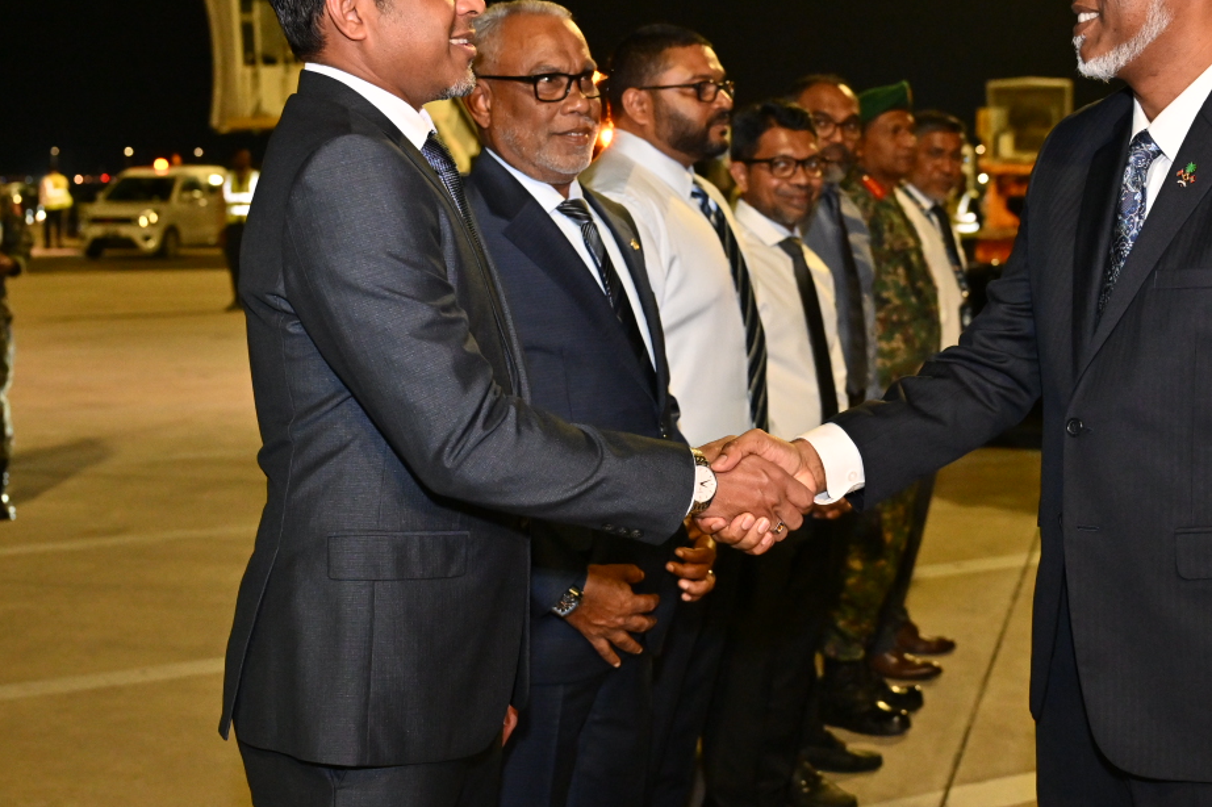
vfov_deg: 23.0
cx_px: 668
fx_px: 1981
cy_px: 346
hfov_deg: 34.0
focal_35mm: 59
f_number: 3.5
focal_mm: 33.5
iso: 2500
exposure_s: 1/125
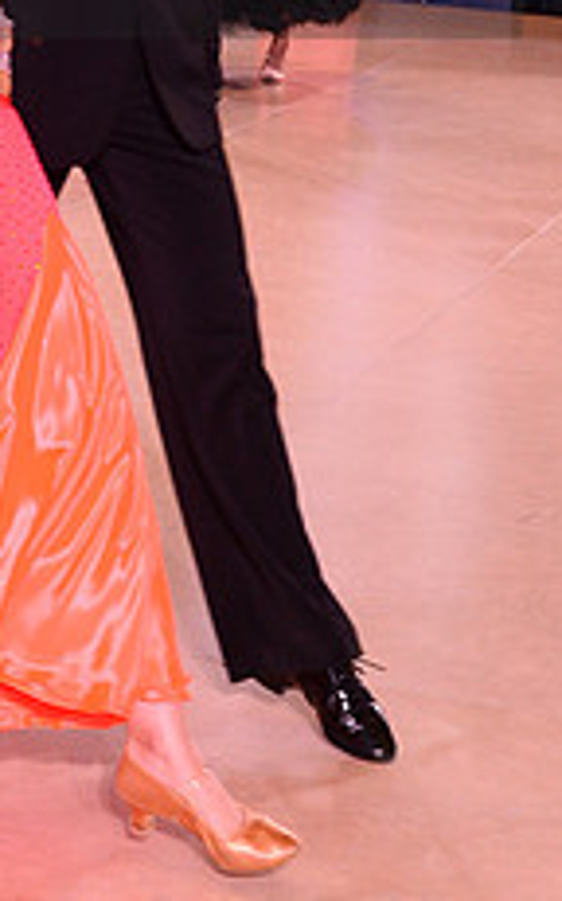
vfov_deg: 15.3
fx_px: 3265
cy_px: -90
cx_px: -14
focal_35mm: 133
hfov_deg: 9.8
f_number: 6.3
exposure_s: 1/250
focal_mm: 52
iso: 2500
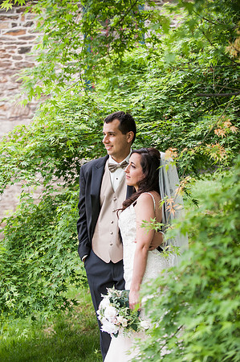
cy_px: 181
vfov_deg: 27.0
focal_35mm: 75
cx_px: 120
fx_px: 752
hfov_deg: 18.1
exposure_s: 1/1000
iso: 800
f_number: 3.5
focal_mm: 75
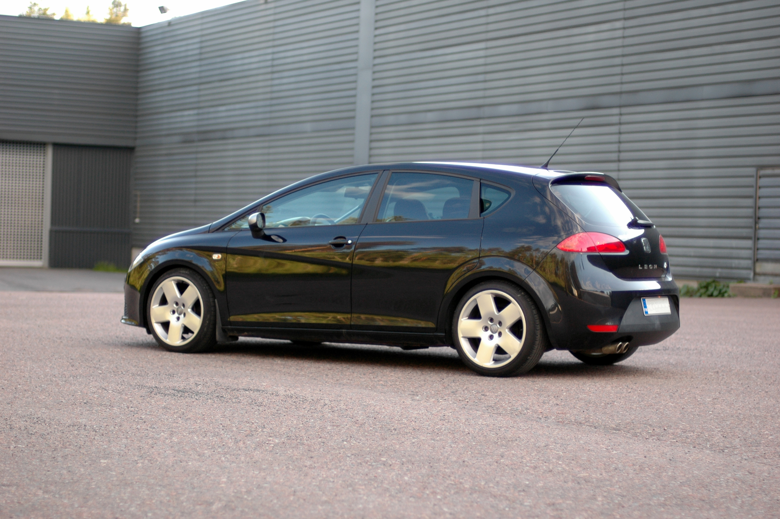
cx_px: 390
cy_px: 260
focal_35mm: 75
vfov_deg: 18.1
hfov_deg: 27.0
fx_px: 1624
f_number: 1.4
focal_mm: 50
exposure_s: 1/800
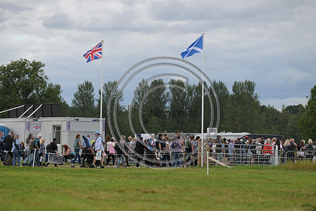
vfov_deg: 6.9
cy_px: 106
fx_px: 1756
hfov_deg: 10.3
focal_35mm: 200
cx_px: 158
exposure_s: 1/1250
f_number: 5.6
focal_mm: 200
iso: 500
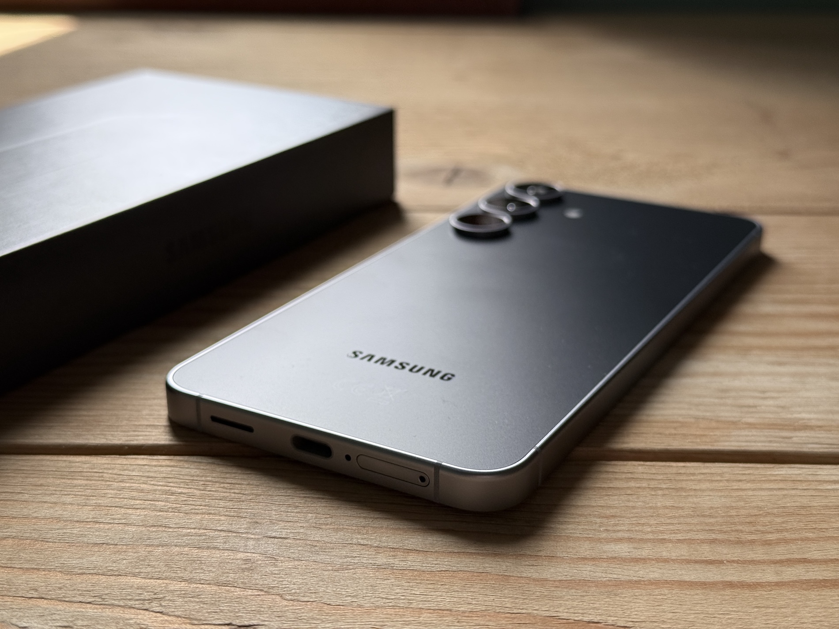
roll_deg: -0.4
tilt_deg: -22.8
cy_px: 314
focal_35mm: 48
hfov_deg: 39.7
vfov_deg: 30.3
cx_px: 420
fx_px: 1163
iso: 50
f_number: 1.78
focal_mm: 6.76
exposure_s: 1/204
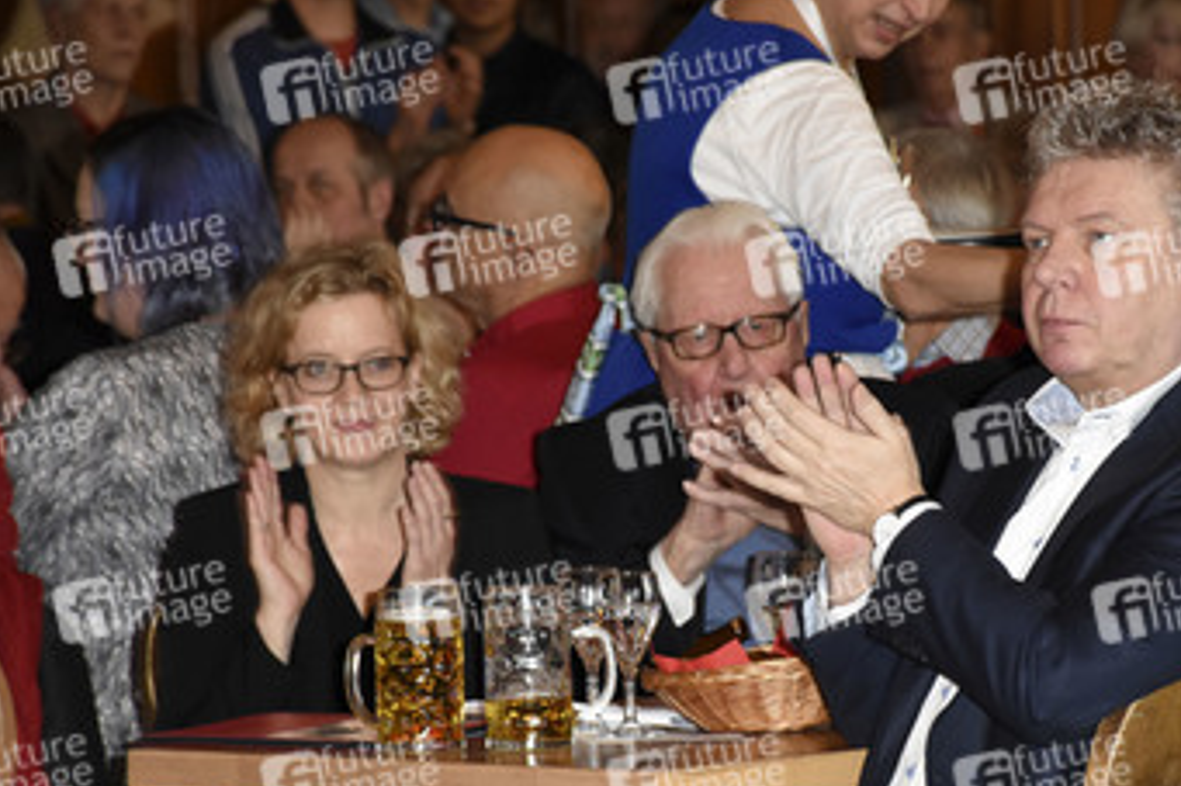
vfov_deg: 4.9
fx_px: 9115
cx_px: 743
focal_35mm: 278
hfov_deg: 7.4
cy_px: 516
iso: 1600
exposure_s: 1/60
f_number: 6.3
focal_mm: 140
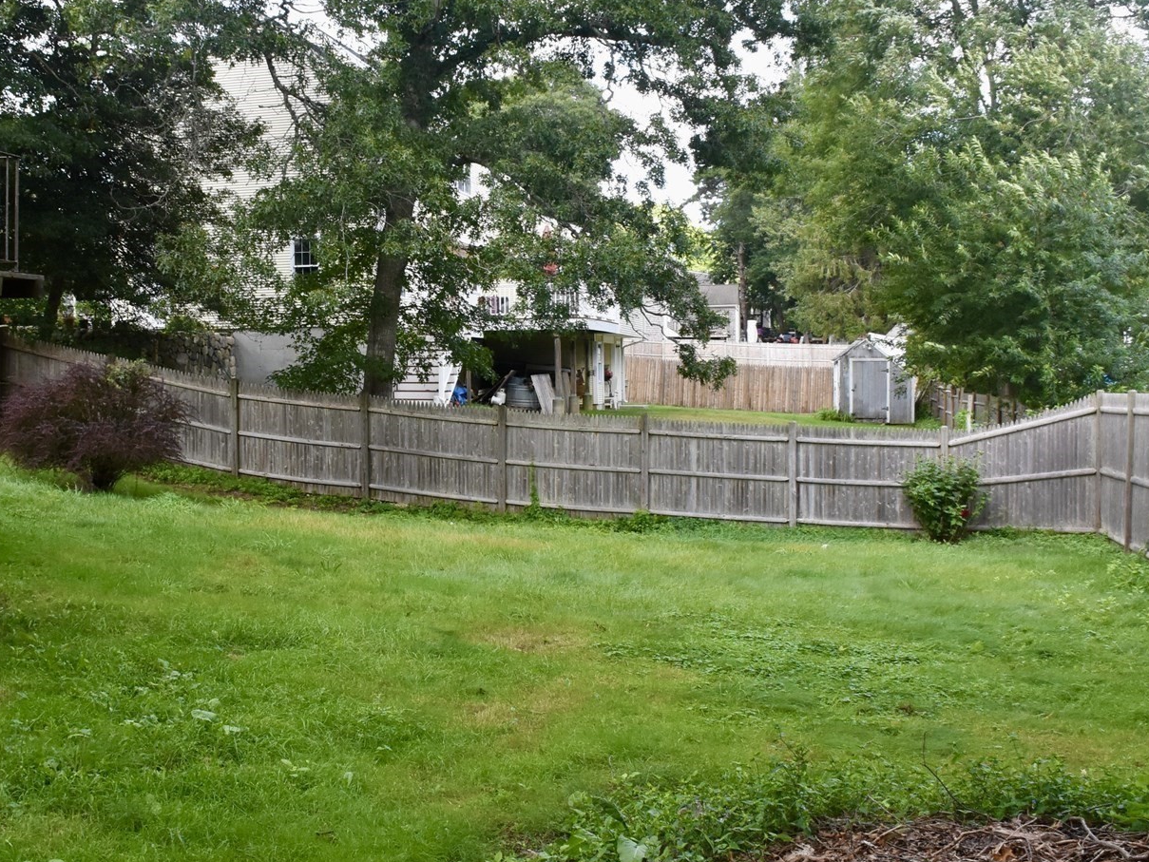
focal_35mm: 44
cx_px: 416
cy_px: 398
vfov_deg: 32.9
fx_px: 1461
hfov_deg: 42.5
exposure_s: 1/250
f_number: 8
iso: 800
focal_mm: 18
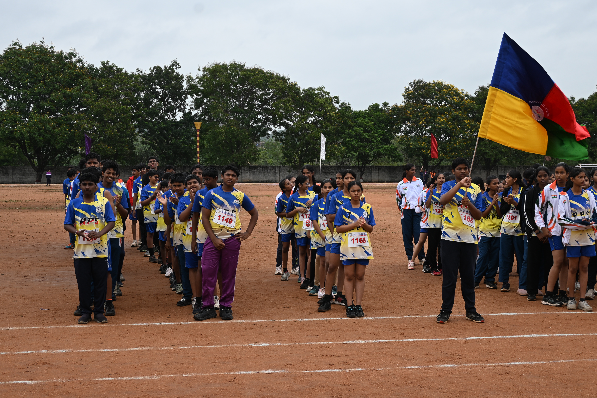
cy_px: 199
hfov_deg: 43.0
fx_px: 759
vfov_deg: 29.4
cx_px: 298
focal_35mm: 46
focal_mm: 30.5
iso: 100
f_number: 6.3
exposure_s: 1/125
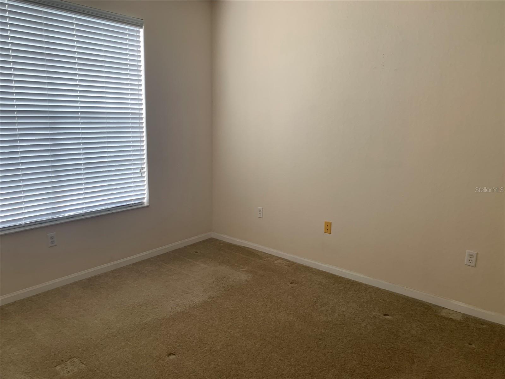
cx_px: 252
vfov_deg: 53.1
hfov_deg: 67.3
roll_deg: +1.7
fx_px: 379
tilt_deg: -8.3
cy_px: 190
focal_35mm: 26
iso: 50
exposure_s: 1/60
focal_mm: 4.25
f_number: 1.8
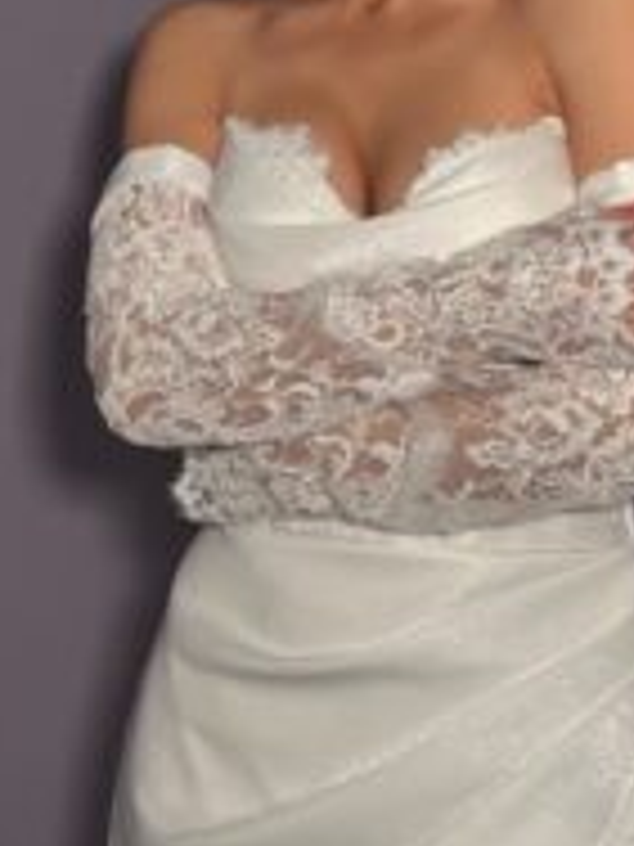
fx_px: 2491
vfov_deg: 19.2
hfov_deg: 14.5
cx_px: 409
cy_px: 284
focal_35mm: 102
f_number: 1.78
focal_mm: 6.76
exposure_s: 1/98
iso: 100
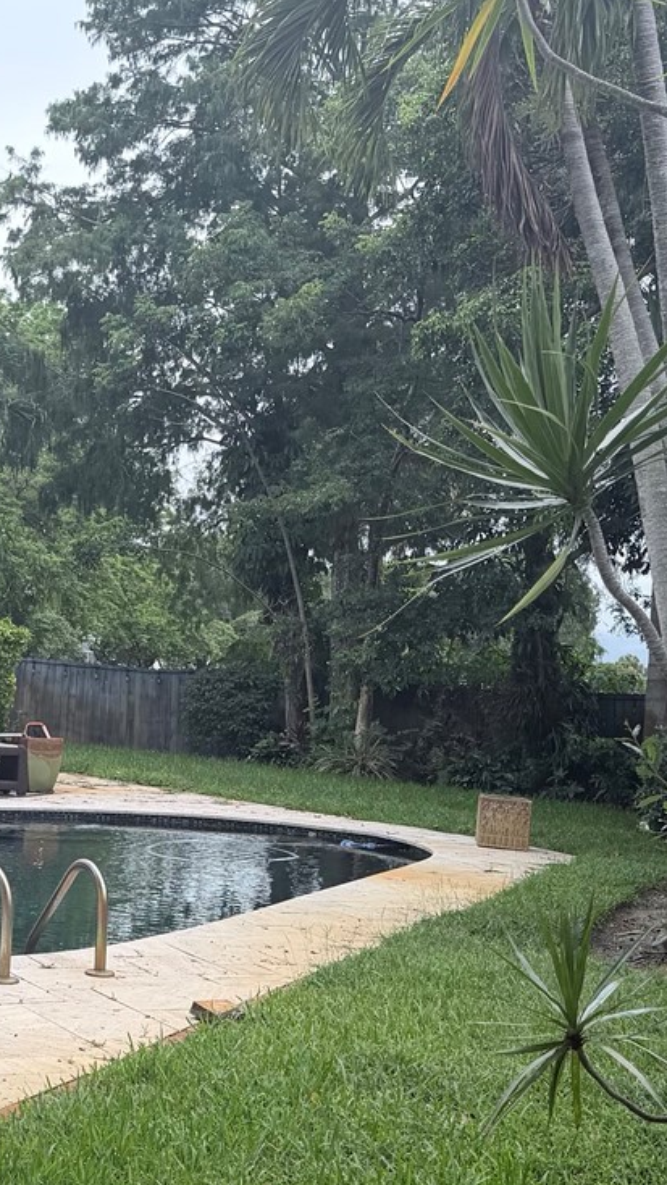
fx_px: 1792
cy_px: 646
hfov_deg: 20.6
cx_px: 57
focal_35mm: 57
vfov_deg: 36.6
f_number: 1.78
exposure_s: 1/1337
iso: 80
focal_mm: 6.76
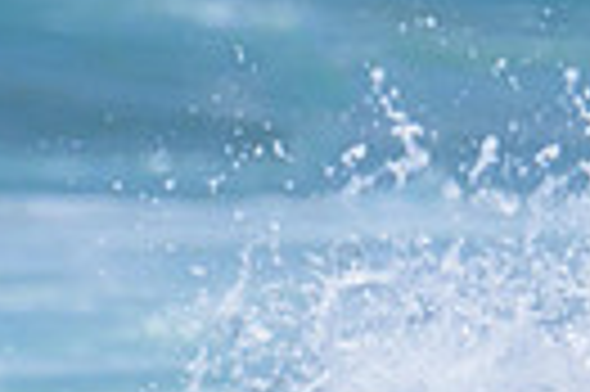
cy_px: 575
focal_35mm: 4822
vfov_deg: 0.3
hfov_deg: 0.4
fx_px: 78928
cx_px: 773
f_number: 16
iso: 900
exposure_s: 1/2000
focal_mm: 800
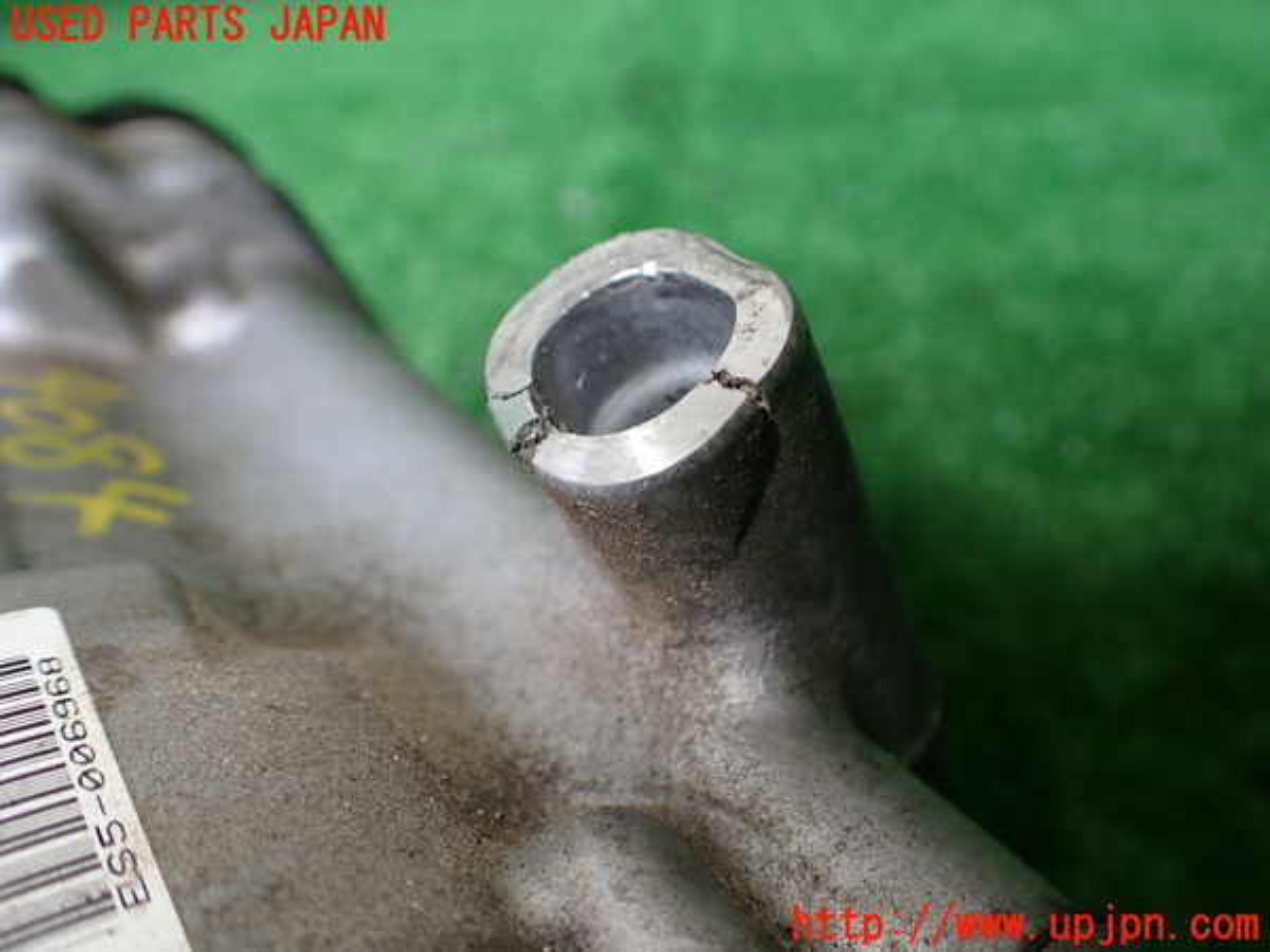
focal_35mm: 30
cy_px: 476
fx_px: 1101
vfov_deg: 46.8
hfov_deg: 60.0
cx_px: 635
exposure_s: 1/125
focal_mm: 5.4
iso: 160
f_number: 2.3
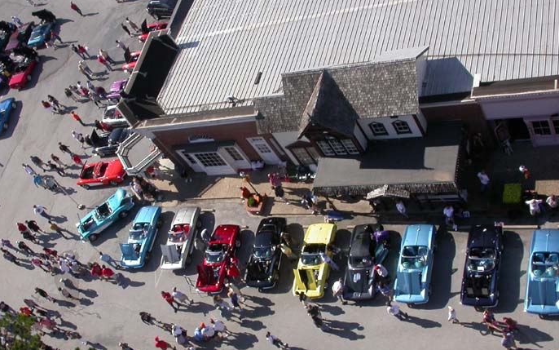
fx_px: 716
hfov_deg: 42.6
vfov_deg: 27.4
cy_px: 188
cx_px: 246
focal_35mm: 47
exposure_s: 1/331
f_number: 6.7
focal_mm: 7.85
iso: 100
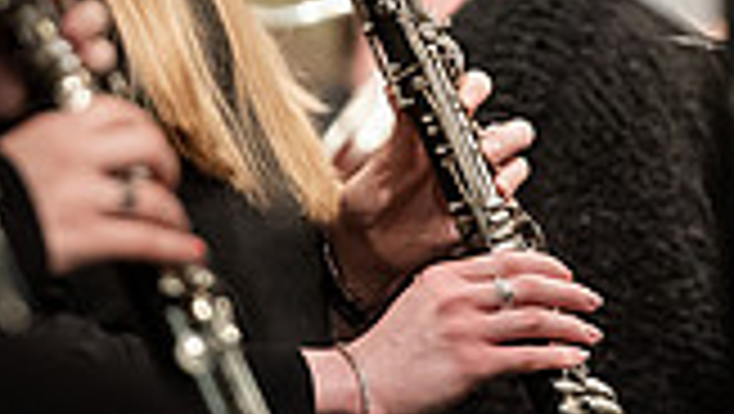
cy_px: -160
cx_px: 198
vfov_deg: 1.7
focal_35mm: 726
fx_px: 14142
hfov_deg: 3.0
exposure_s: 1/200
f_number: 3.2
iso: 3200
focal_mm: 195
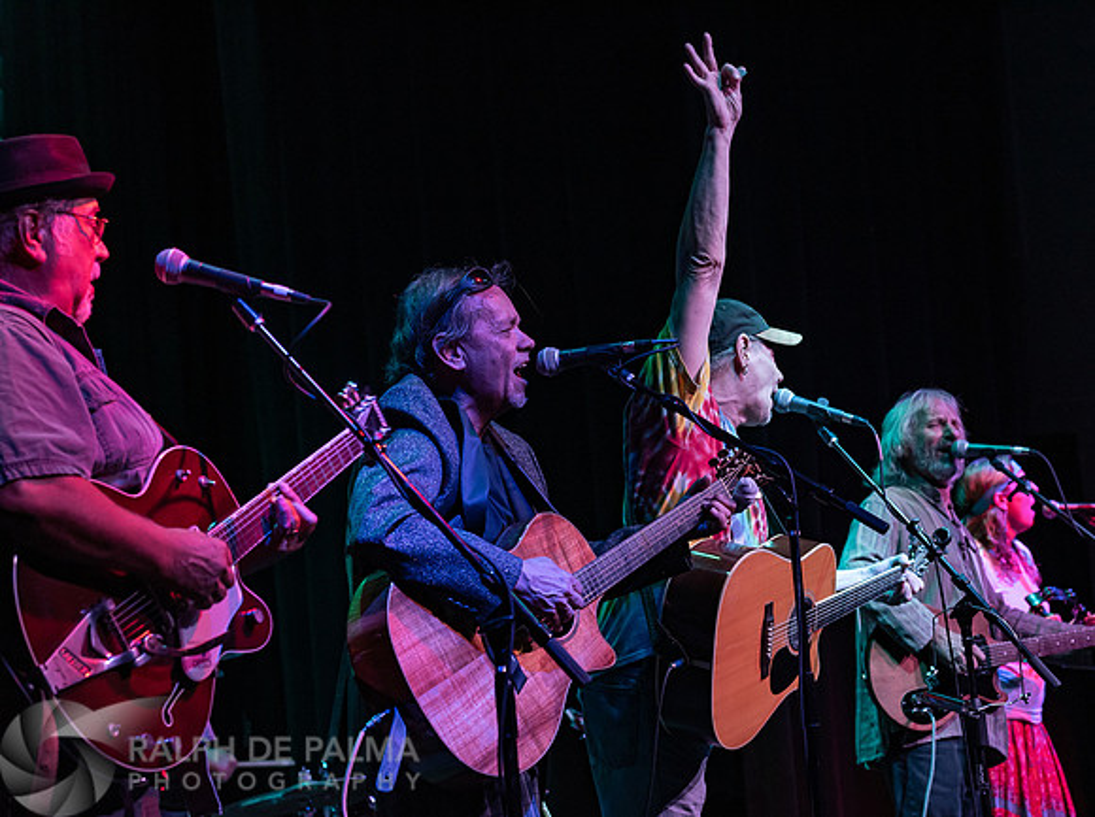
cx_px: 675
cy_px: 450
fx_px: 3077
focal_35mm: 97
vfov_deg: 15.1
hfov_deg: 20.1
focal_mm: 82
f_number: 5.6
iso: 2000
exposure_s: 1/160
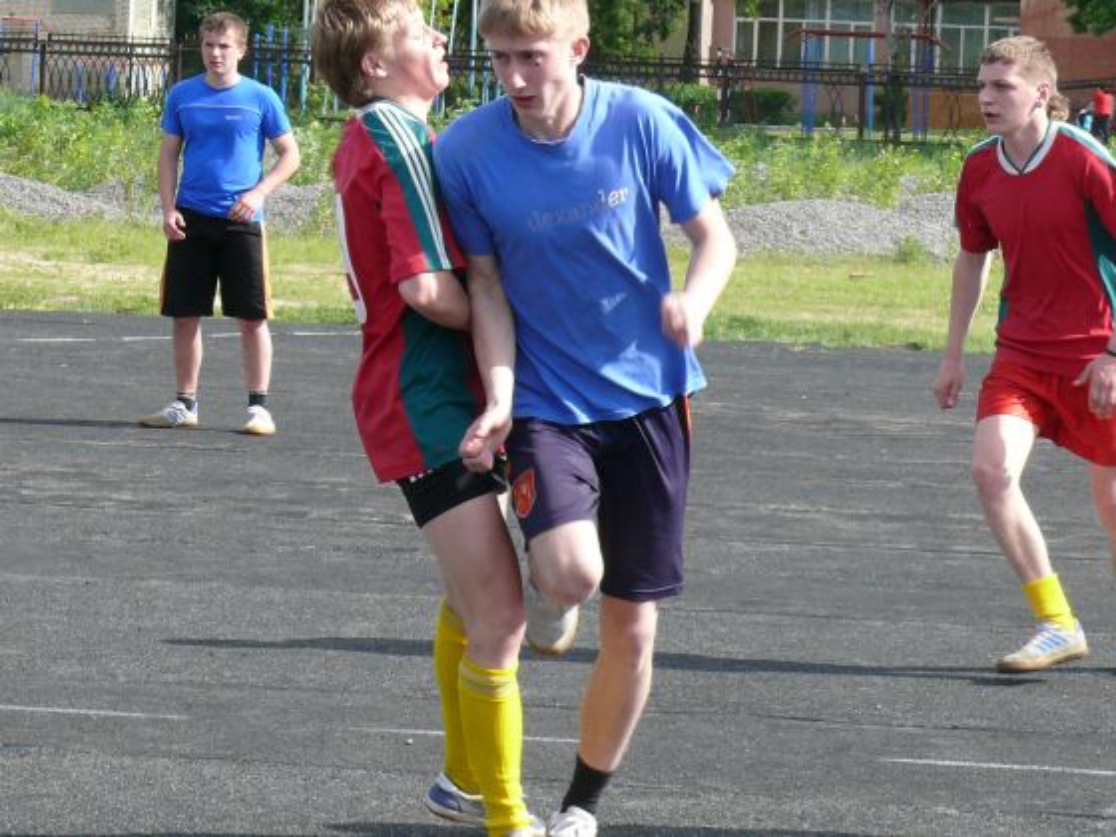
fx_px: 4610
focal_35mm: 143
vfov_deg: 10.4
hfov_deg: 13.8
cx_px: 558
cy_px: 418
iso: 100
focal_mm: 17
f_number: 5
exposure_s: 1/250
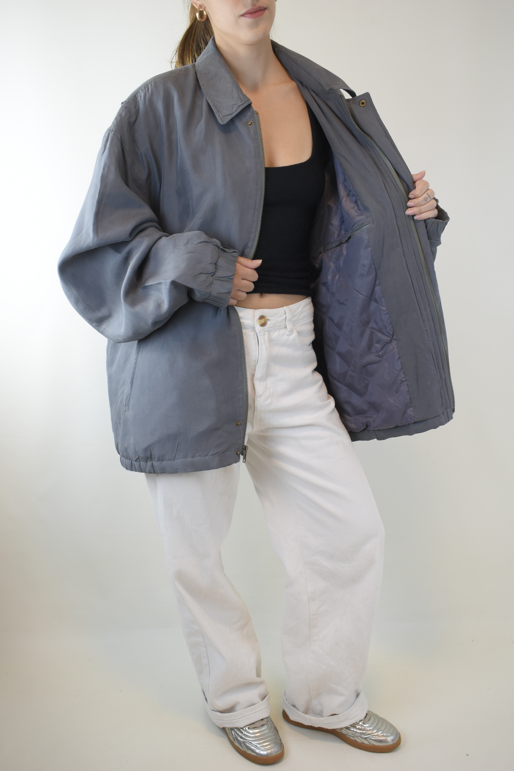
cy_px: 386
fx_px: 771
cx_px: 257
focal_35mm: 36
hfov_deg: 36.9
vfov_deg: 53.1
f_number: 5
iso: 400
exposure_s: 1/100
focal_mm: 24
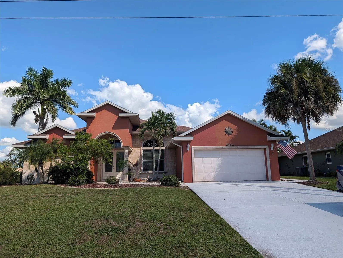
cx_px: 172
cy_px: 129
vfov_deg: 56.9
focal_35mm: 24
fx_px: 238
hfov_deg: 71.5
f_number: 1.68
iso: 21
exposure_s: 1/1233
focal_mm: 6.9
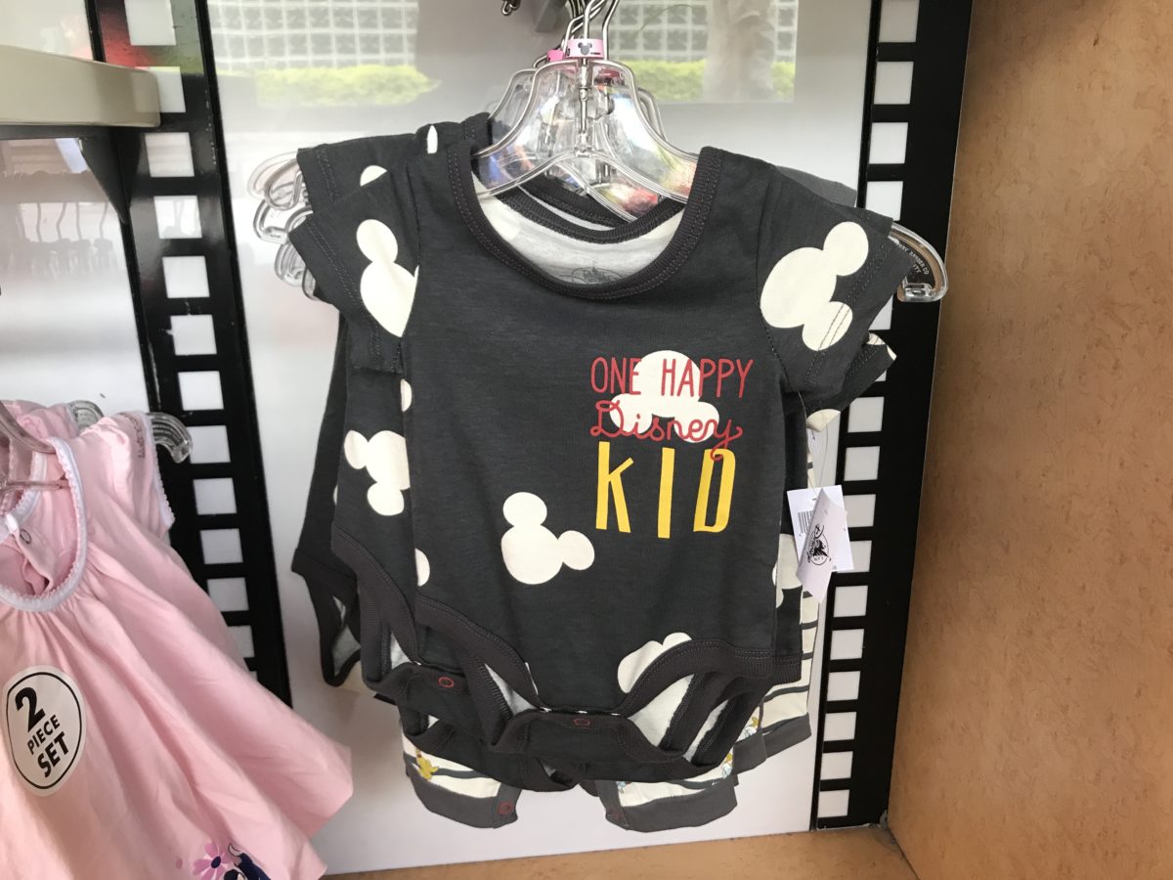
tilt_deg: -17.4
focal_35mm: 28
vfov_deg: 49.7
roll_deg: +0.6
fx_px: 949
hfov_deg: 63.4
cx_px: 586
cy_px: 440
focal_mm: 3.99
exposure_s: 1/30
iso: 40
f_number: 1.8
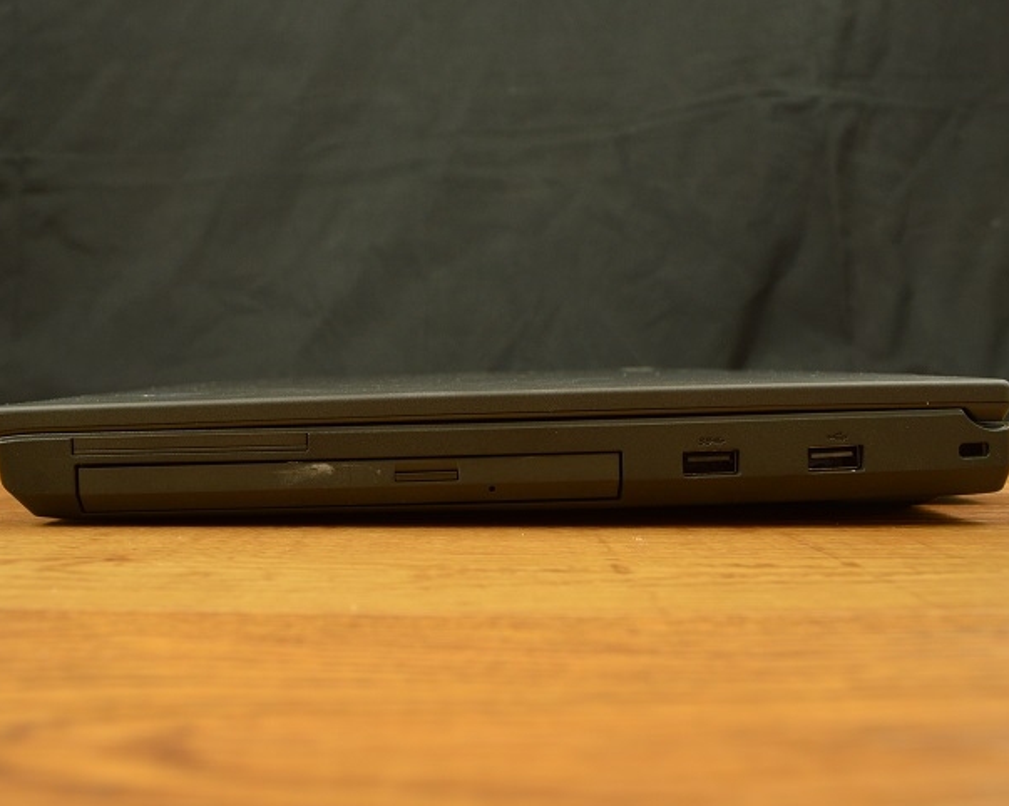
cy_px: 406
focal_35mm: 35
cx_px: 435
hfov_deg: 51.4
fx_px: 1045
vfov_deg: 42.2
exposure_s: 1/50
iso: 400
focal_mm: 20
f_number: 5.6
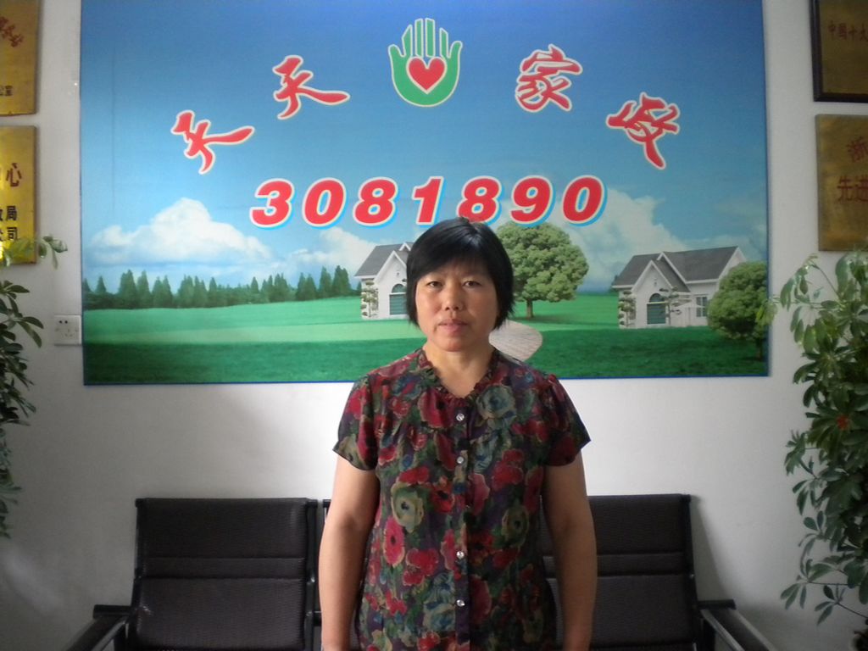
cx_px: 434
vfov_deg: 40.7
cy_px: 326
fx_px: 878
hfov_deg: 52.6
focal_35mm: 35
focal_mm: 6.3
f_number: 3.1
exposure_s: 1/17
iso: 400
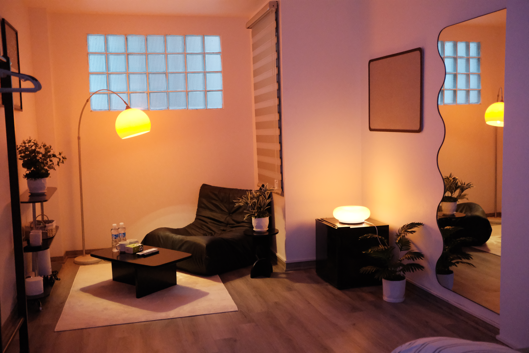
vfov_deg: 37.9
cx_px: 264
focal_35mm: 35
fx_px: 514
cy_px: 176
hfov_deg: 54.4
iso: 8000
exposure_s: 1/180
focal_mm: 23
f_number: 2
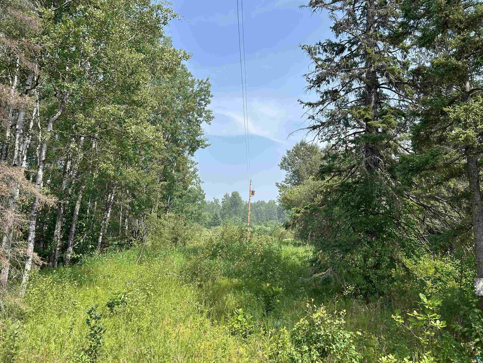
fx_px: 363
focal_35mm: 26
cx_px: 242
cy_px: 182
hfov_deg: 67.3
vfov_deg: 53.1
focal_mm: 5.7
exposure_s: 1/2841
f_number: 1.5
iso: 50
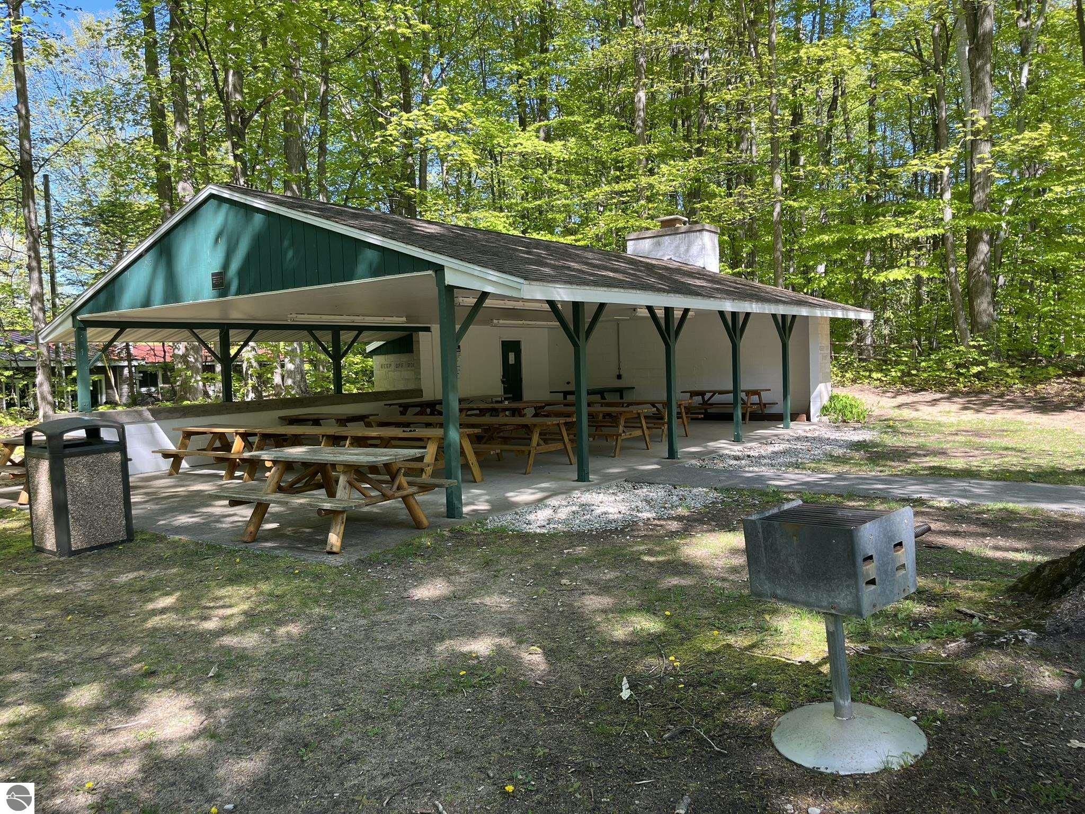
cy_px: 407
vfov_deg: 53.1
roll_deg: +2.0
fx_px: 815
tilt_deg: -1.6
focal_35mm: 26
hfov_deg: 67.3
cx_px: 542
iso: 50
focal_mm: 5.1
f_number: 1.6
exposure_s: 1/343
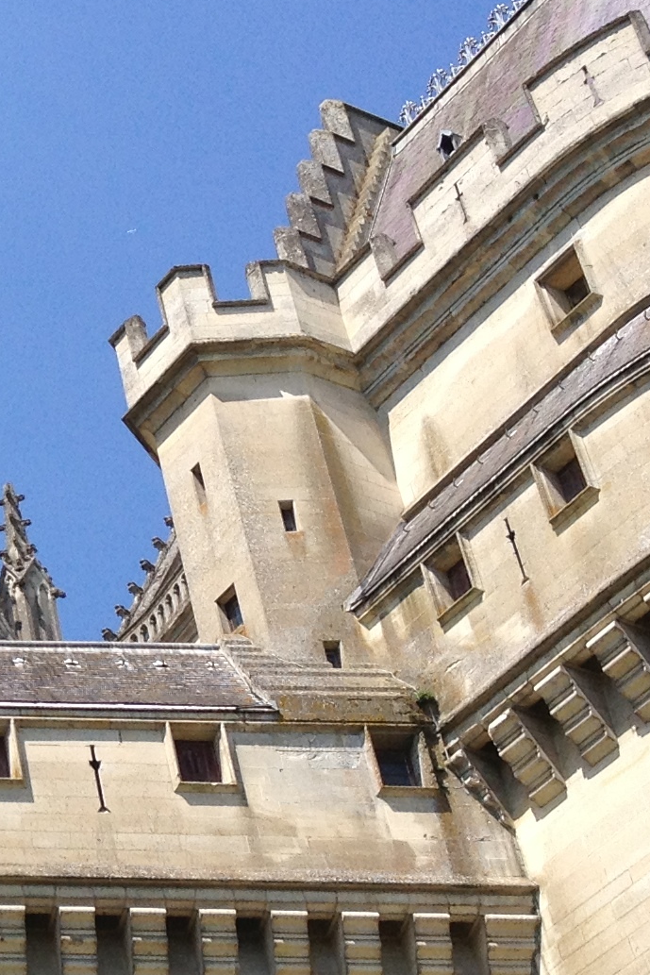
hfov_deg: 11.1
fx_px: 3113
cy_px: 582
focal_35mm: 115
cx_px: -506
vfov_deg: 17.8
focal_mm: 4.28
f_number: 2.4
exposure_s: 1/1493
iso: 50
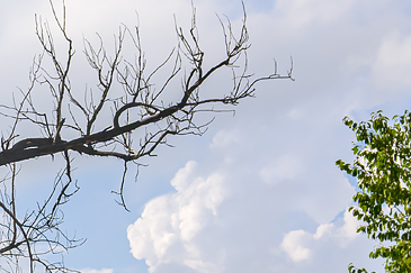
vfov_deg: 9.1
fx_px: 1689
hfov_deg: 13.6
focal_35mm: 148
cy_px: 374
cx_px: -55
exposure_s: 1/1500
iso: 400
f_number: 8
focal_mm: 30
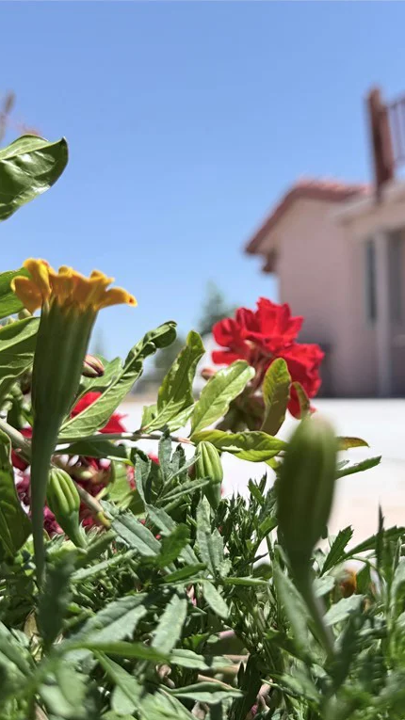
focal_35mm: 35
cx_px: 262
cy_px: 360
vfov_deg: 56.6
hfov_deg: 33.5
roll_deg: +1.4
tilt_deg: +2.3
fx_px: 669
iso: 80
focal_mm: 6.76
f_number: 1.78
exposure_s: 1/5714
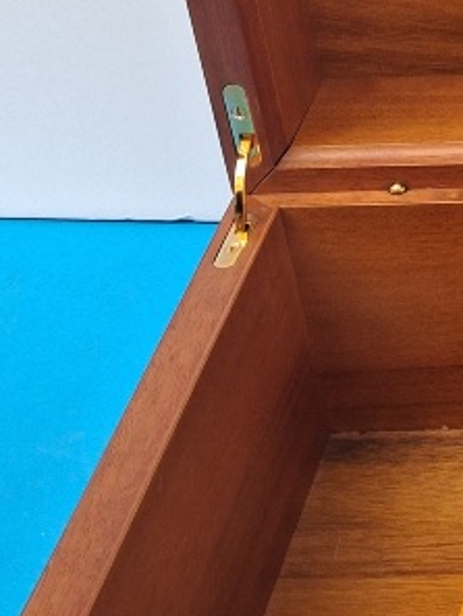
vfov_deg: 17.9
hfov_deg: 12.4
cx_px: 839
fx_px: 1942
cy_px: 108
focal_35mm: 109
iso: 40
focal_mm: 4
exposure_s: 1/120
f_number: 1.8
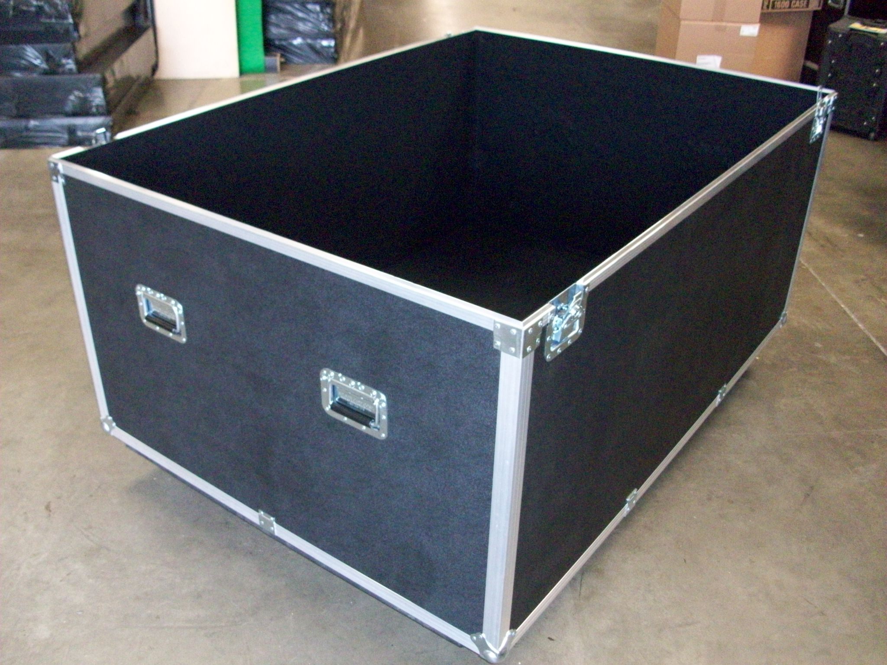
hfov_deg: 54.0
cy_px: 332
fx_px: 871
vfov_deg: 41.8
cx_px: 444
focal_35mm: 34
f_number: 2.8
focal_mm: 5.7
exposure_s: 1/60
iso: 320
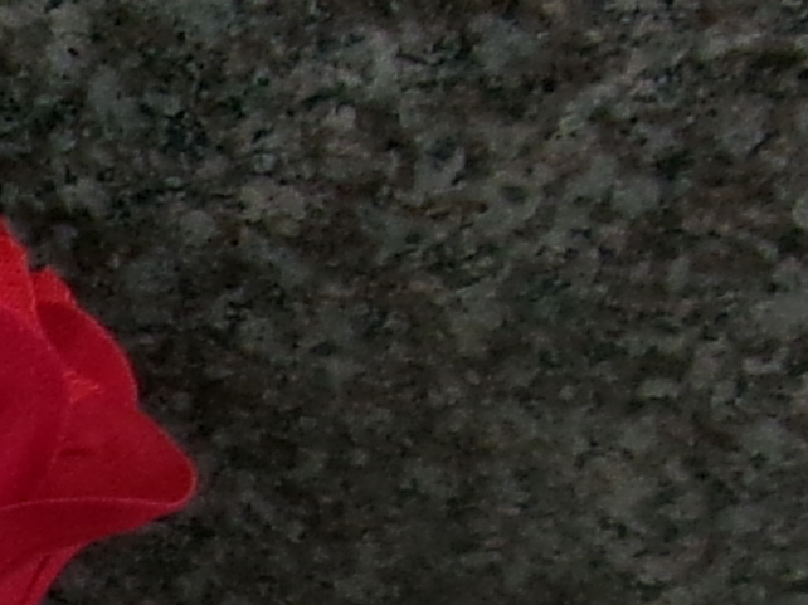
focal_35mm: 201
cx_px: -1851
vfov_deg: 6.7
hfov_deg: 8.0
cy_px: 1747
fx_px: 4690
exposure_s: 1/180
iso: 100
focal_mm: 5.1
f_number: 3.9
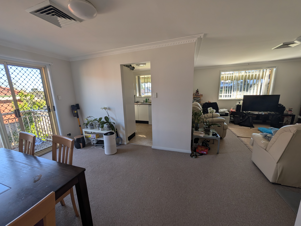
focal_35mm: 12
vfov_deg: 94.6
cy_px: 113
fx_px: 104
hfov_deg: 110.5
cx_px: 150
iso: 54
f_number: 1.7
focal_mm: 2.02
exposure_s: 1/279
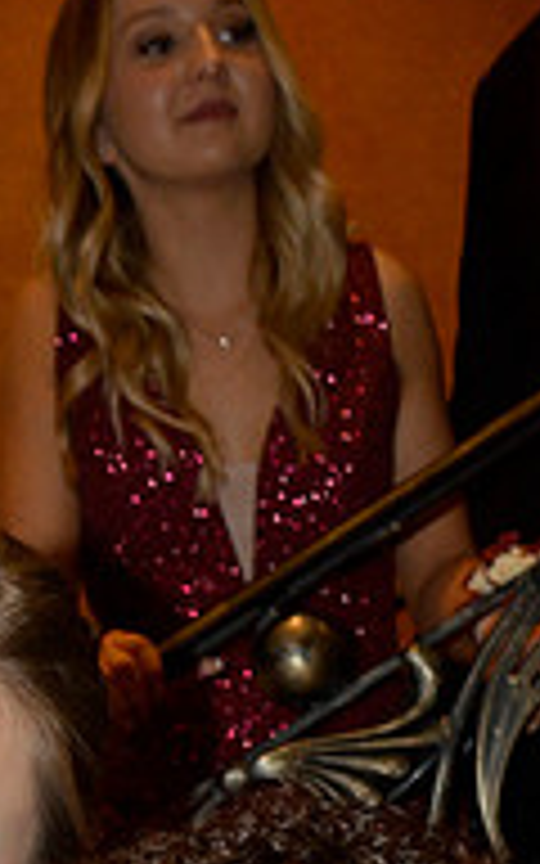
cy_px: 1238
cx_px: 130
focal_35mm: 97
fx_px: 2273
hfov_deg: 13.5
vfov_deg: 19.2
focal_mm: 21
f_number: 3.5
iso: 800
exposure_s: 1/30
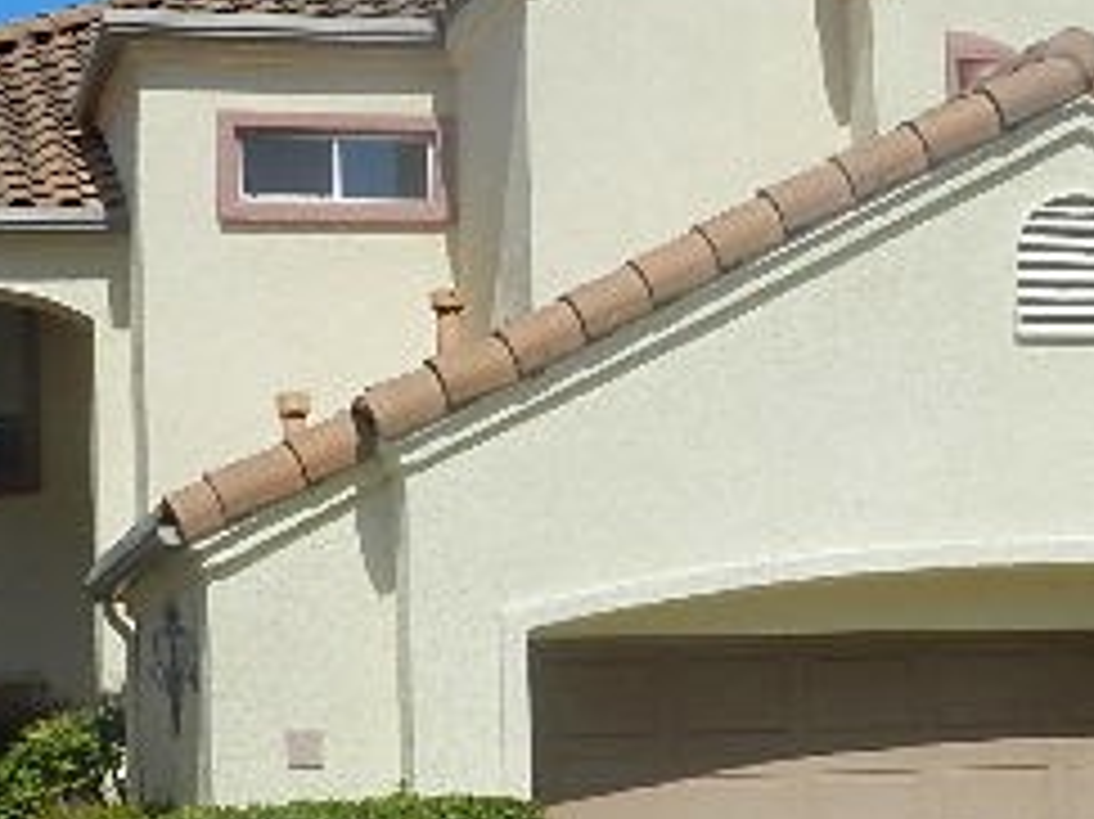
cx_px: 689
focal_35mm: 100
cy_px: 590
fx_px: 3159
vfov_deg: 14.7
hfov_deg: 19.6
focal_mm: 6.7
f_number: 5.6
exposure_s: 1/1000
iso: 160
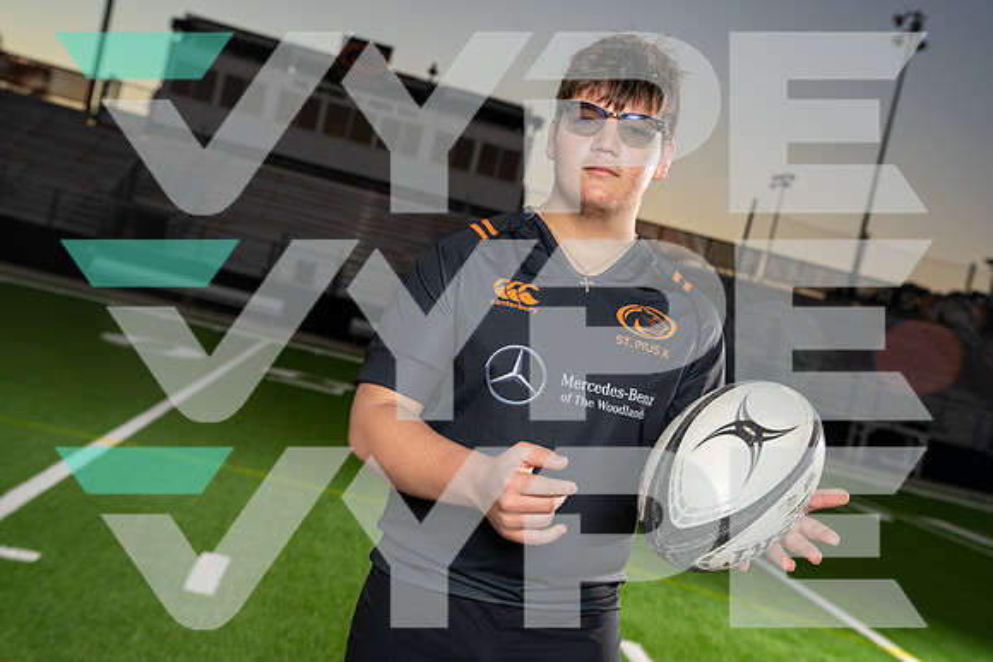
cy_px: 331
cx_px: 496
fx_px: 1214
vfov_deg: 30.5
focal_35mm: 44
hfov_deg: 44.5
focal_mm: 44
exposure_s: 1/250
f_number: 4.5
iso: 160
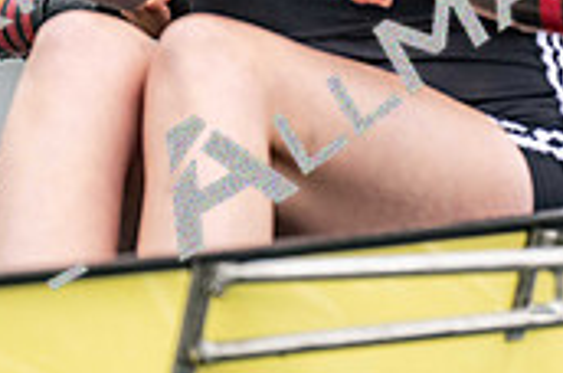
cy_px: -247
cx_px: 831
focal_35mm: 2029
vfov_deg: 0.7
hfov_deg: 1.0
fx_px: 31672
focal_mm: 600
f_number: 4
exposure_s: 1/2500
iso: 900
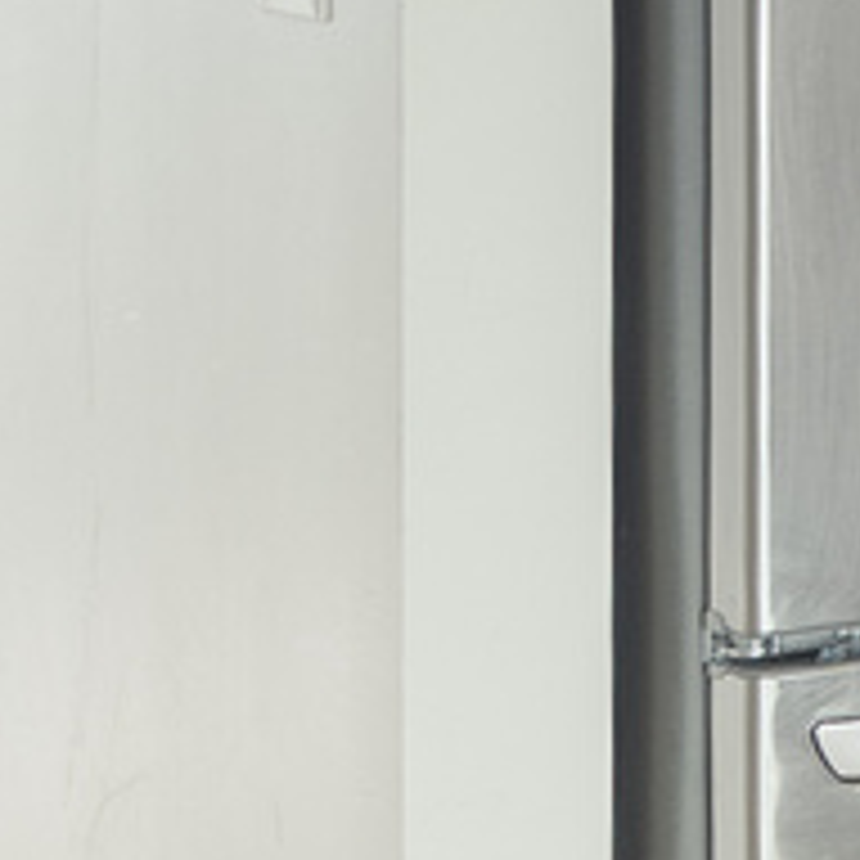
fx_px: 6156
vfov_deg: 7.8
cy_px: -518
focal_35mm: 219
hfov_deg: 6.3
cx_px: 3670
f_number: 6.3
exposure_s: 2.5
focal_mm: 24
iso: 100
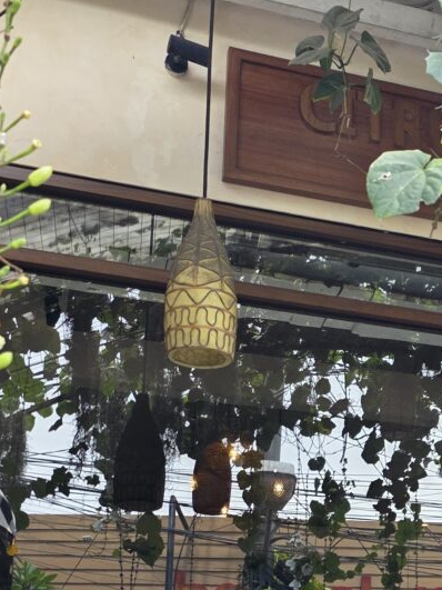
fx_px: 1260
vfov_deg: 25.5
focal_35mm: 74
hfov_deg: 18.6
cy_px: 534
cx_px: 554
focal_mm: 6.3
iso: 40
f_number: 1.7
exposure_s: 1/359
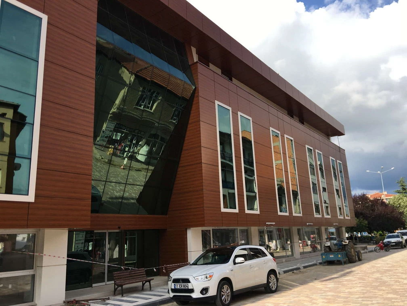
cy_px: 153
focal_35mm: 29
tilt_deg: +15.2
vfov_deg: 48.2
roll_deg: +0.5
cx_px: 204
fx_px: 341
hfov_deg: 61.7
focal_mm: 4.15
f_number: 2.2
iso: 25
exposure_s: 1/785
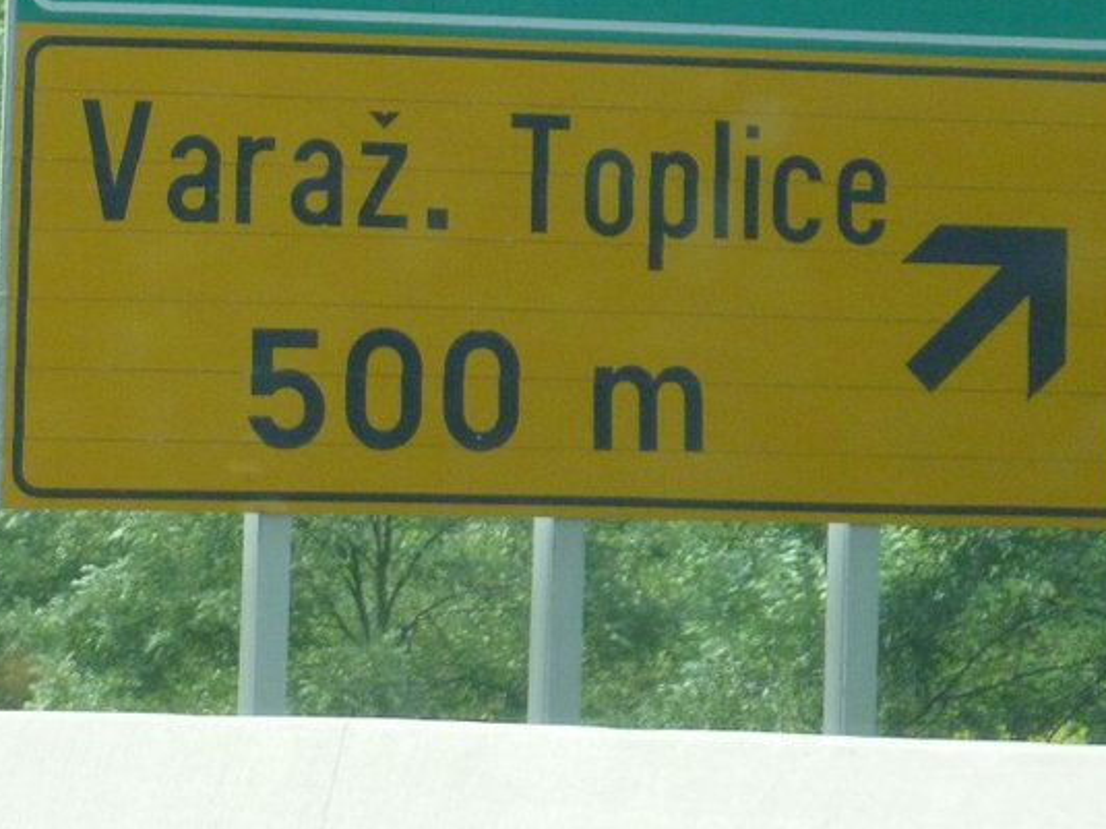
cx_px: 432
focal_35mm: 245
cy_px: 85
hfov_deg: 8.1
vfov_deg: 6.1
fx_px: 7826
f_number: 5.9
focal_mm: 22.8
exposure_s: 1/400
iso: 400
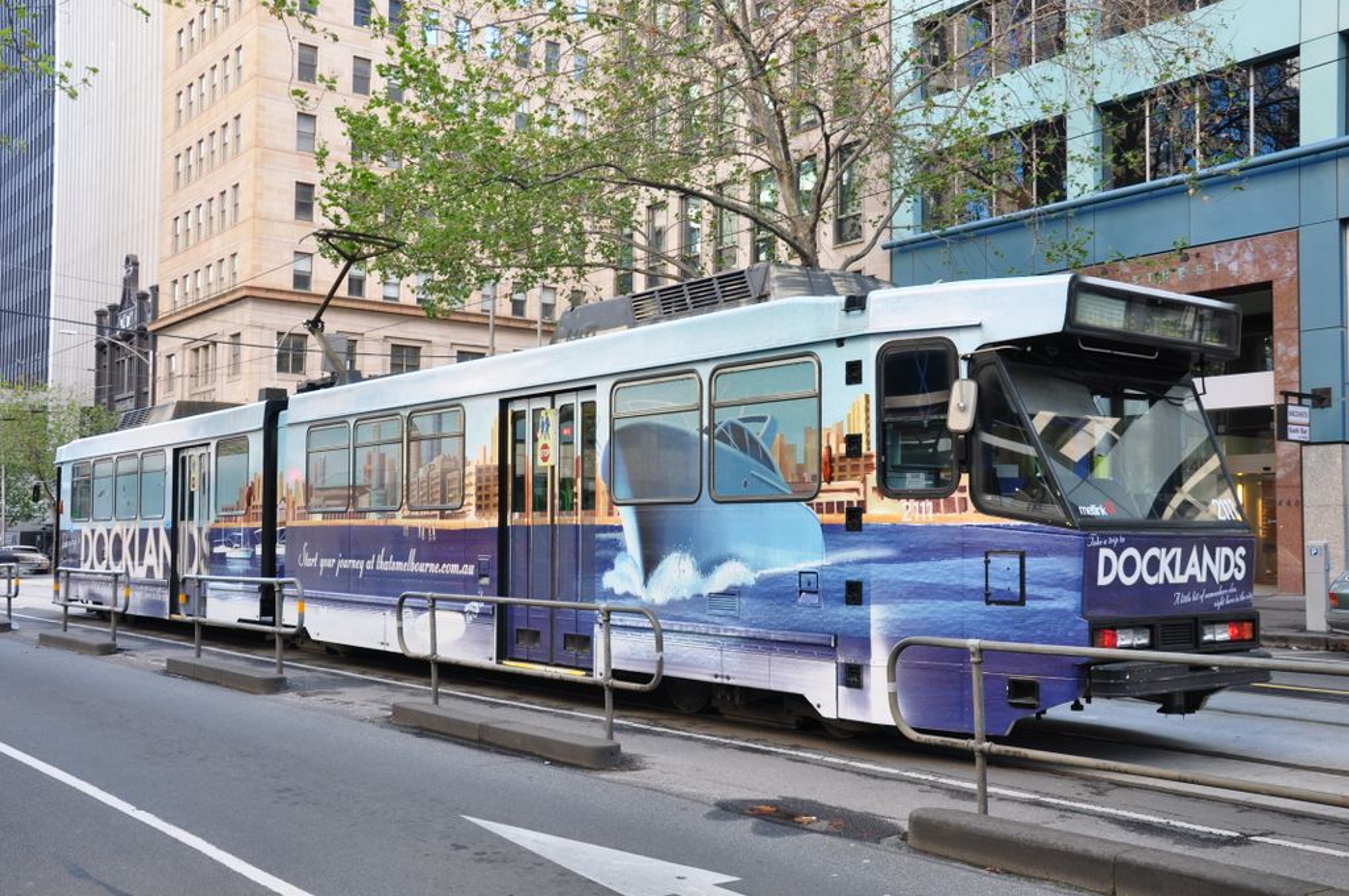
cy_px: 448
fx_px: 1403
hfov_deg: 51.3
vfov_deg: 35.4
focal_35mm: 38
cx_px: 674
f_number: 6.3
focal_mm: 25
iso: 400
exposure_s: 1/20
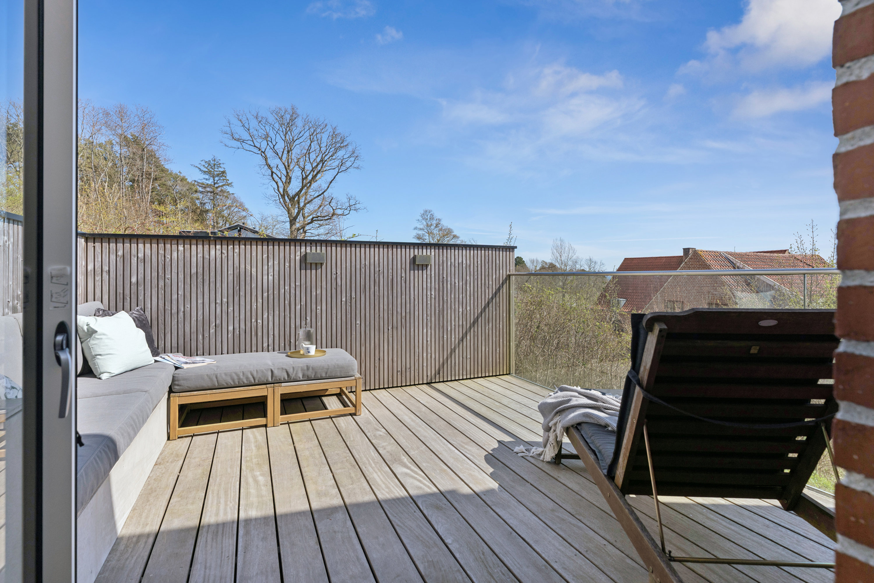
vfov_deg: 70.4
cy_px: 292
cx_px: 437
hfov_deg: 93.3
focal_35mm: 17
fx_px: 413
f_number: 6.3
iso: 160
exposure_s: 1/800
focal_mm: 17
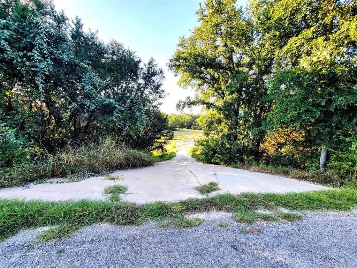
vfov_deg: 89.9
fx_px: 134
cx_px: 178
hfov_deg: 106.2
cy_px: 134
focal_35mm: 13
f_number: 2.2
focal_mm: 2.2
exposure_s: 1/316
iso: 50
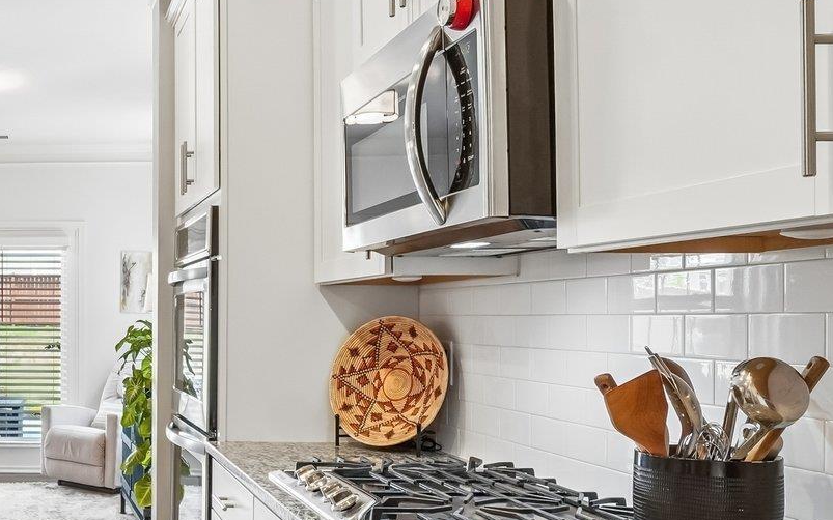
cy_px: 330
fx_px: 885
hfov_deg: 43.7
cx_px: 13
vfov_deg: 32.6
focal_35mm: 39
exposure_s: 1/25
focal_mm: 10
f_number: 8
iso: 400
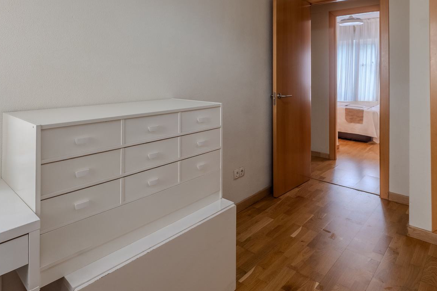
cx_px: 199
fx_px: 279
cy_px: 77
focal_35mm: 23
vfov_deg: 52.9
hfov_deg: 75.9
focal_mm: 14
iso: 1250
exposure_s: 1/640
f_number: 5.6
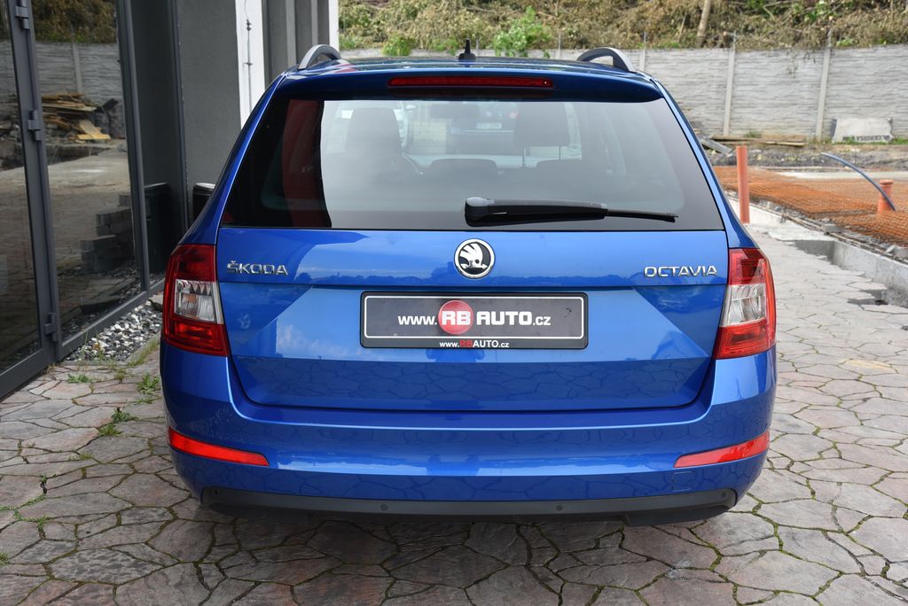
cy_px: 303
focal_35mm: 44
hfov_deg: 44.5
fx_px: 1110
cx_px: 454
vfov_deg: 30.6
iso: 500
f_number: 8
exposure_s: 1/250
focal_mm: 44
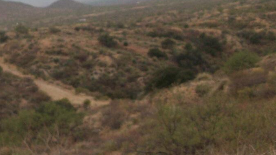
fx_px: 820
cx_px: -6
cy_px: -25
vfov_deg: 10.7
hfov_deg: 18.6
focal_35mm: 112
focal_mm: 5.7
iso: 64
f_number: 2.8
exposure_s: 1/345
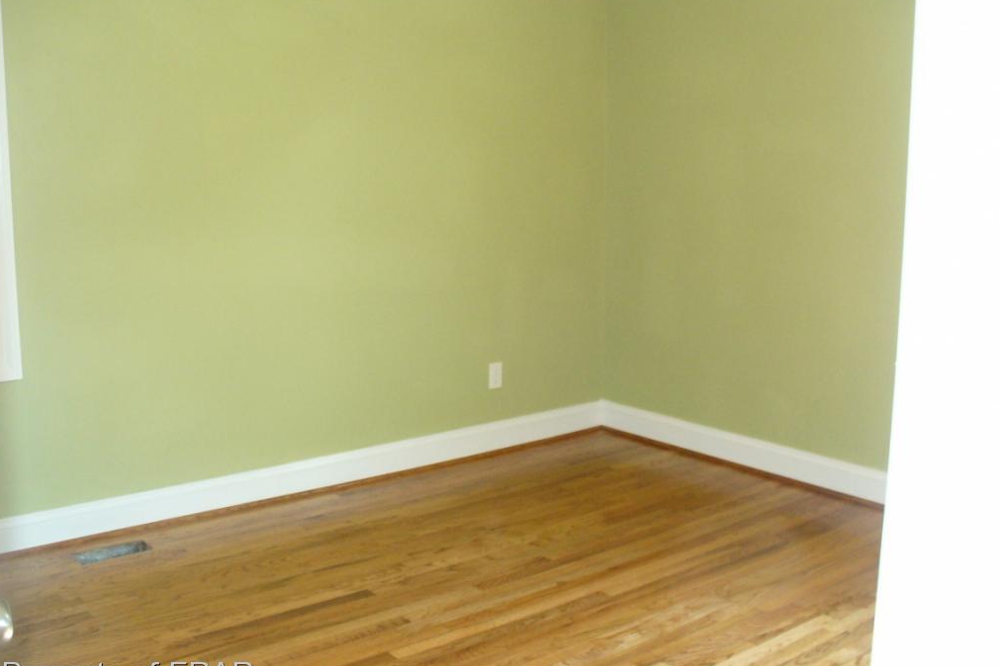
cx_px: 495
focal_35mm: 39
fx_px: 1082
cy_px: 321
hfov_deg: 49.5
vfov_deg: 34.2
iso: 200
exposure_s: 1/60
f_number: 2.8
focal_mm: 6.1
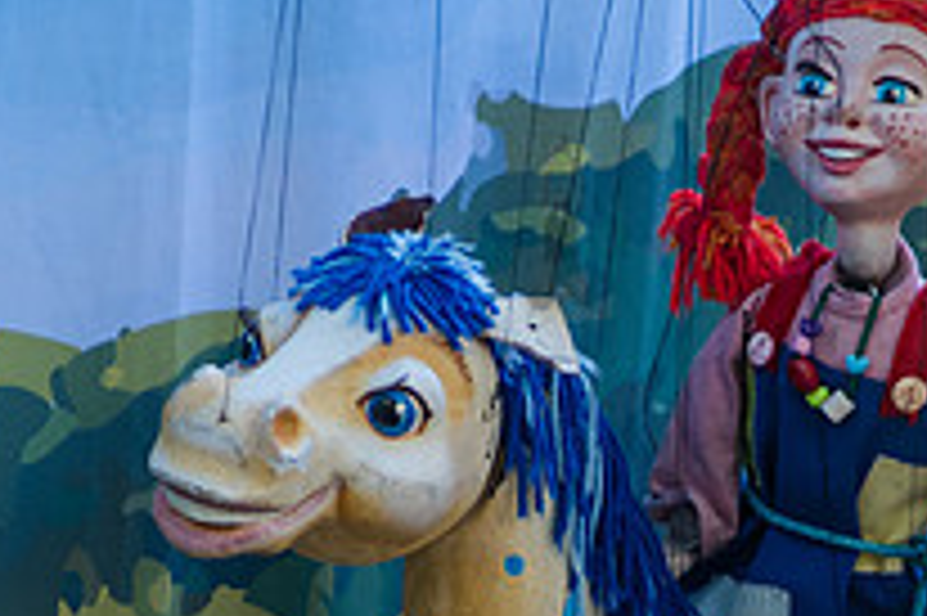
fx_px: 18782
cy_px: 750
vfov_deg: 1.9
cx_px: 698
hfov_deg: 2.8
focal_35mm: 730
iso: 500
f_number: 3.5
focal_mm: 200
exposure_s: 1/250
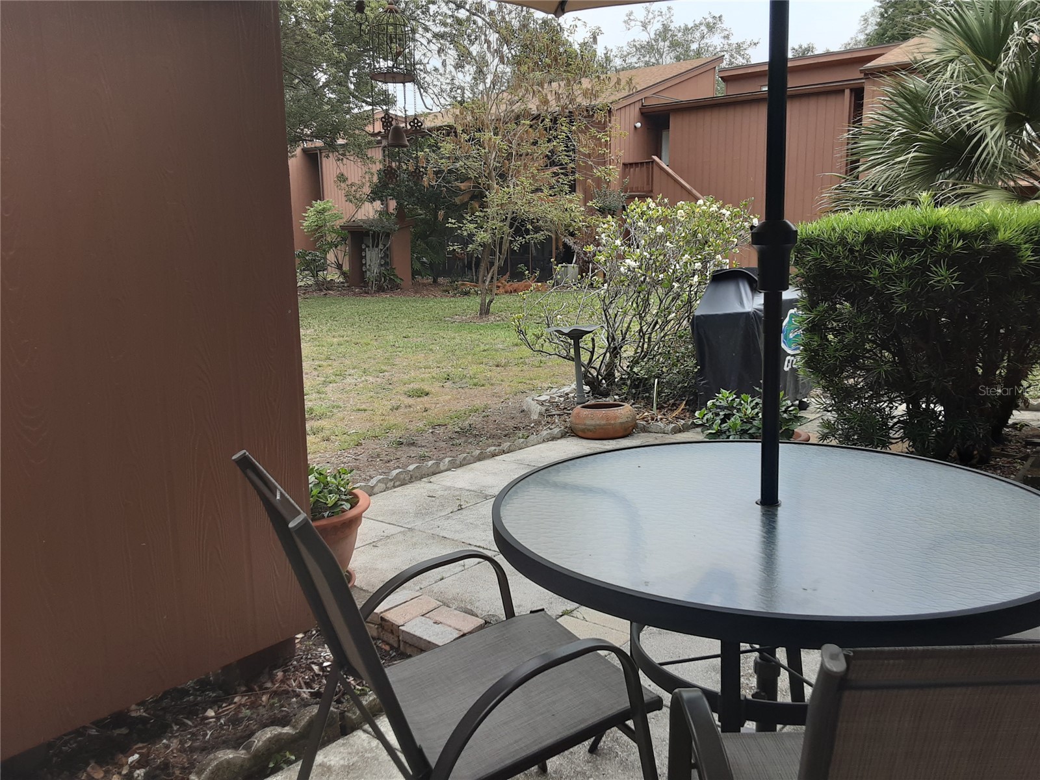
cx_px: 520
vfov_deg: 49.7
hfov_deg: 63.4
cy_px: 390
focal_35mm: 28
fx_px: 841
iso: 40
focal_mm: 2.9
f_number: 1.9
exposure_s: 1/133
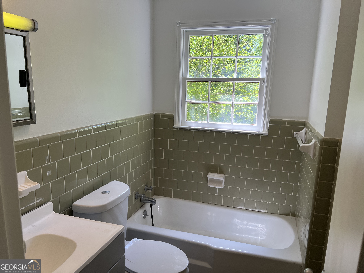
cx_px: 182
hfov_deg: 67.3
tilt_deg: -11.5
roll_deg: -1.2
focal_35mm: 26
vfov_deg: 53.1
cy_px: 136
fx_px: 273
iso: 40
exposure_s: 1/233
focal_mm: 5.7
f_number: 1.5
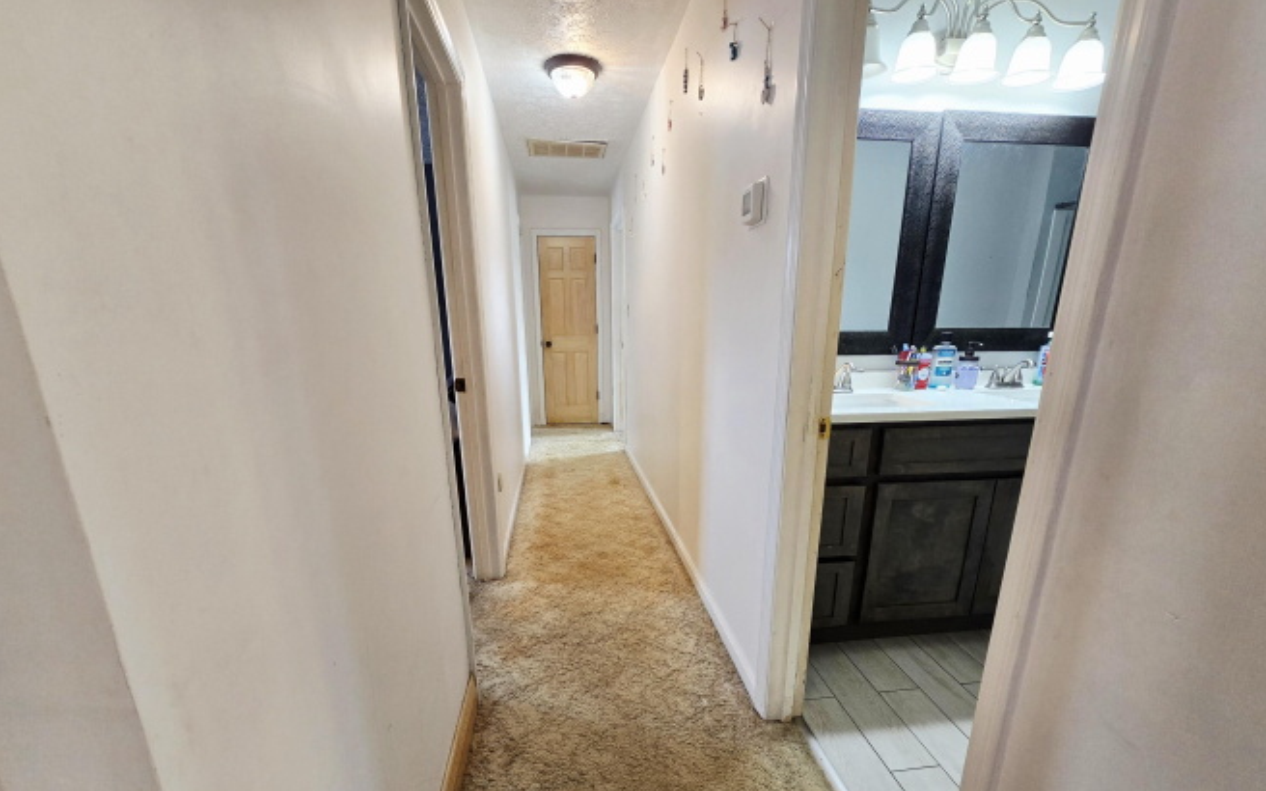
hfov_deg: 105.3
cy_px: 477
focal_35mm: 14
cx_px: 632
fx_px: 483
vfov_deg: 77.7
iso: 160
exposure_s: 1/60.2
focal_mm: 2.2
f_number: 2.2
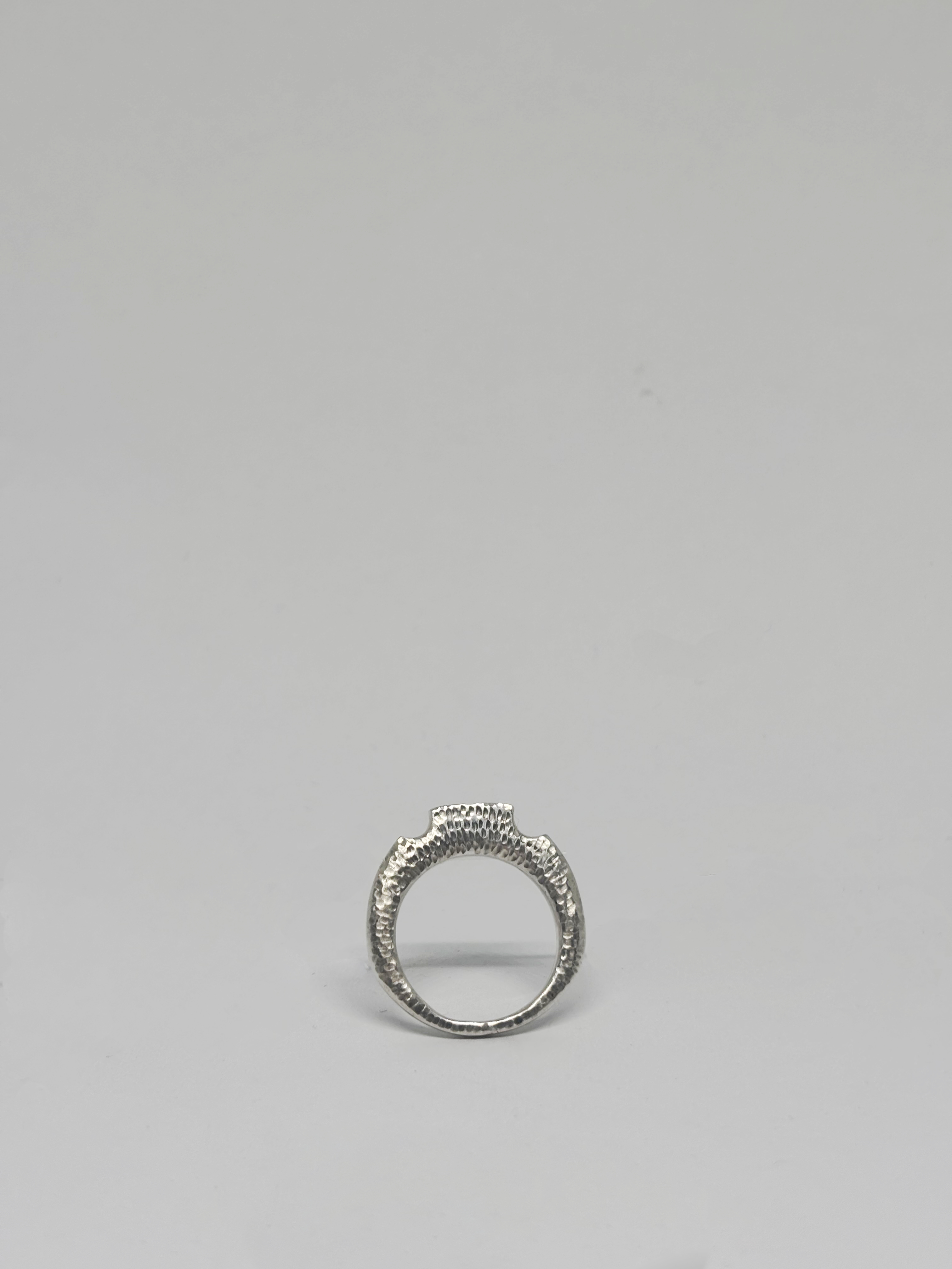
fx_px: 1907
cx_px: 476
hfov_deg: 28.0
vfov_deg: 36.8
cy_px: 634
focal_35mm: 52
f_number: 1.6
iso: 32
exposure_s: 1/187
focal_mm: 6
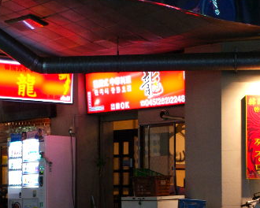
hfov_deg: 17.3
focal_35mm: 111
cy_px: 162
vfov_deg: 13.8
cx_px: 122
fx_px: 854
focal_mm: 26
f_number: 4.5
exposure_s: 1/8
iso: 400
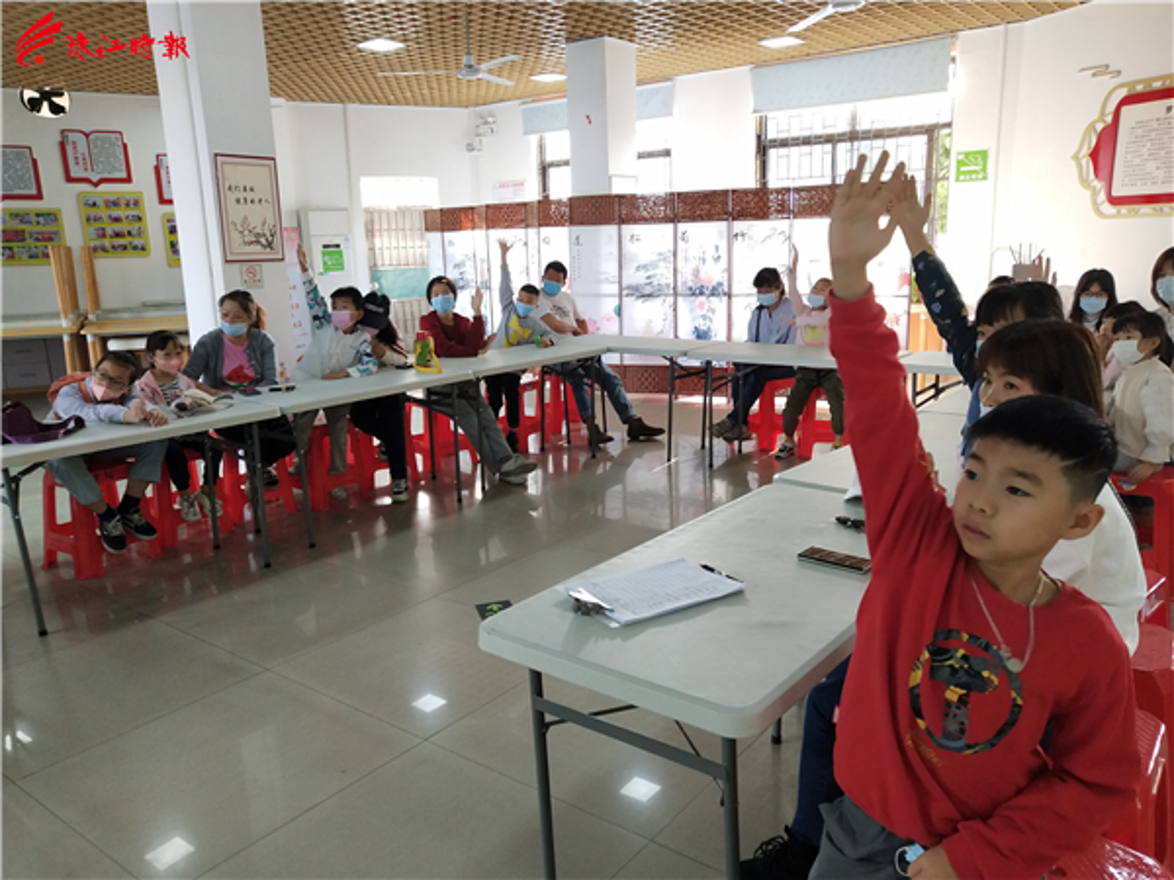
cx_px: 587
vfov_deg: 46.8
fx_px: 1017
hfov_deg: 60.0
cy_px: 440
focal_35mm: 30
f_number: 1.8
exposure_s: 1/50
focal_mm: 3.95
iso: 227
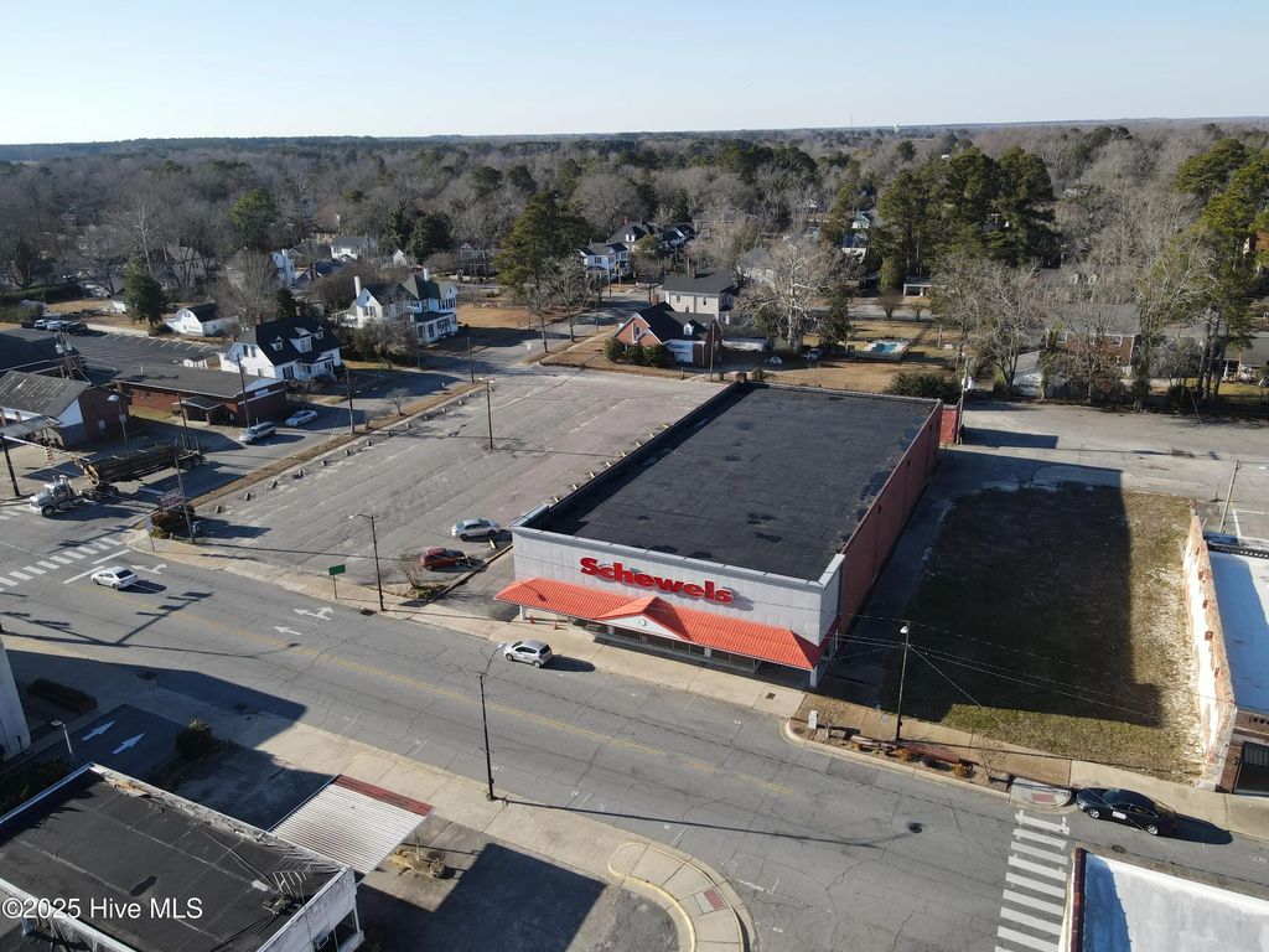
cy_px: 476
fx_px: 880
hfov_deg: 71.6
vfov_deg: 56.8
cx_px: 634
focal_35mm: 24
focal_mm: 4.5
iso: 100
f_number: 2.8
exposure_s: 1/400
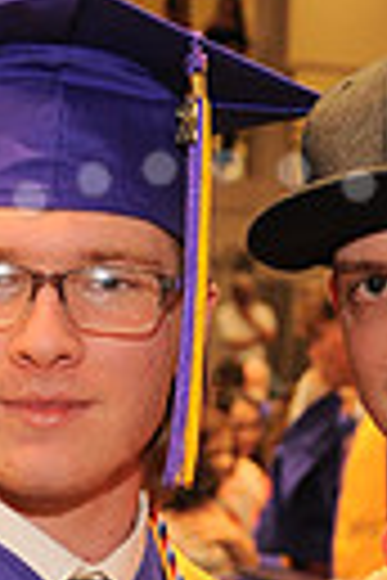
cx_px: 216
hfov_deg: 6.1
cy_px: 688
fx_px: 3612
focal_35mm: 224
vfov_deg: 9.1
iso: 1250
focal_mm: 50
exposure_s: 1/60
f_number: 5.6
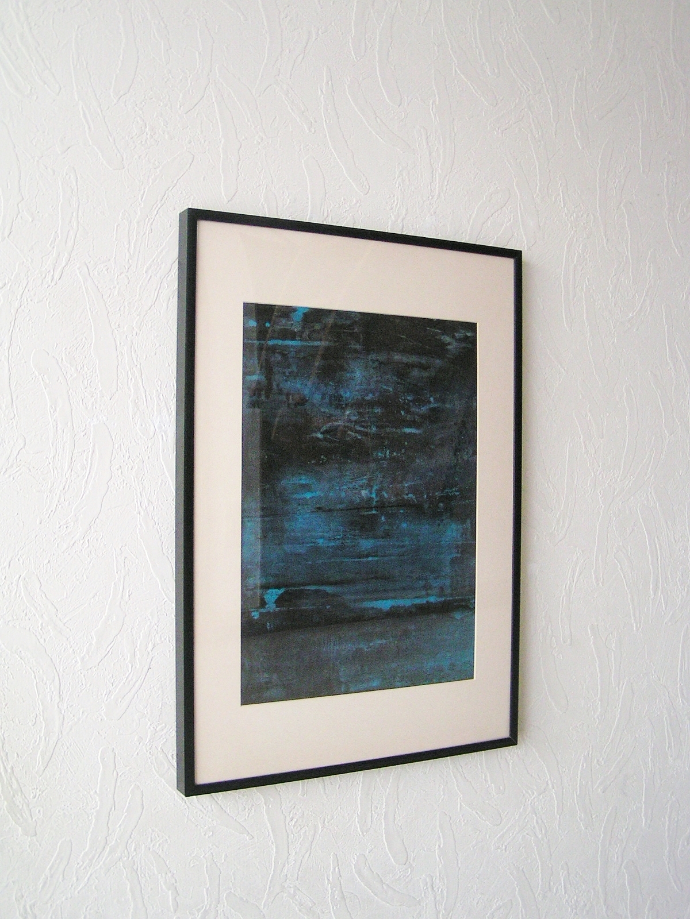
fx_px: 1010
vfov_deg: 49.0
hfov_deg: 37.7
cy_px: 460
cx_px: 345
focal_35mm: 38
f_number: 2.8
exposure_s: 1/25
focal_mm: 5.8
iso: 200
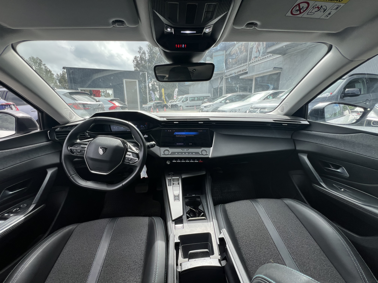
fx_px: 142
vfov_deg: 89.9
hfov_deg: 106.2
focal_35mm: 13
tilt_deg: -12.9
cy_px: 142
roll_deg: +1.1
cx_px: 189
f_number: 1.8
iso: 32
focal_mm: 1.57
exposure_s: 1/418
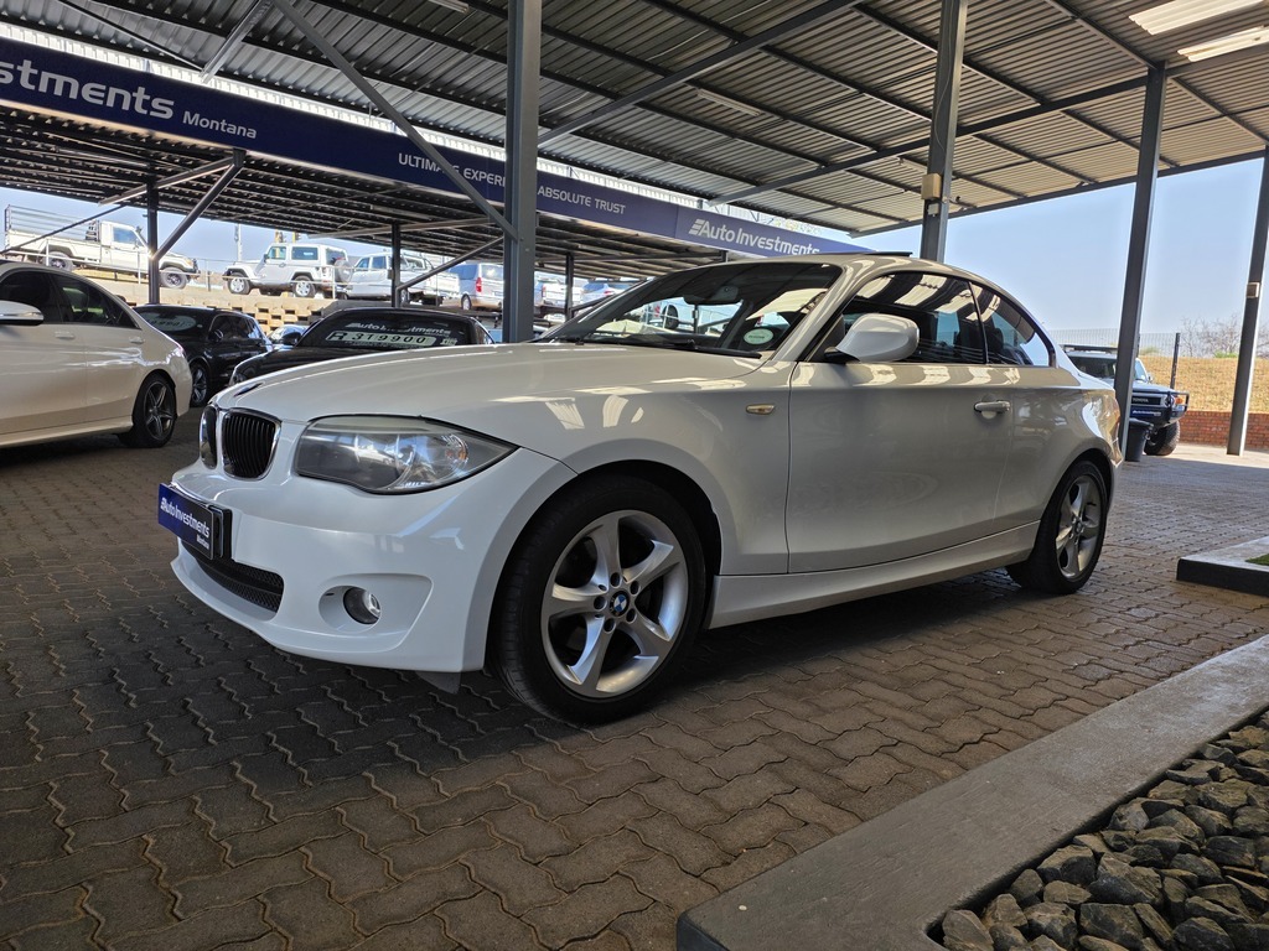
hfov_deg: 73.9
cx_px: 634
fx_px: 843
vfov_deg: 58.9
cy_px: 476
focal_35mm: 23
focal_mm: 6.25
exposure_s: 1/359
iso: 25
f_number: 1.7
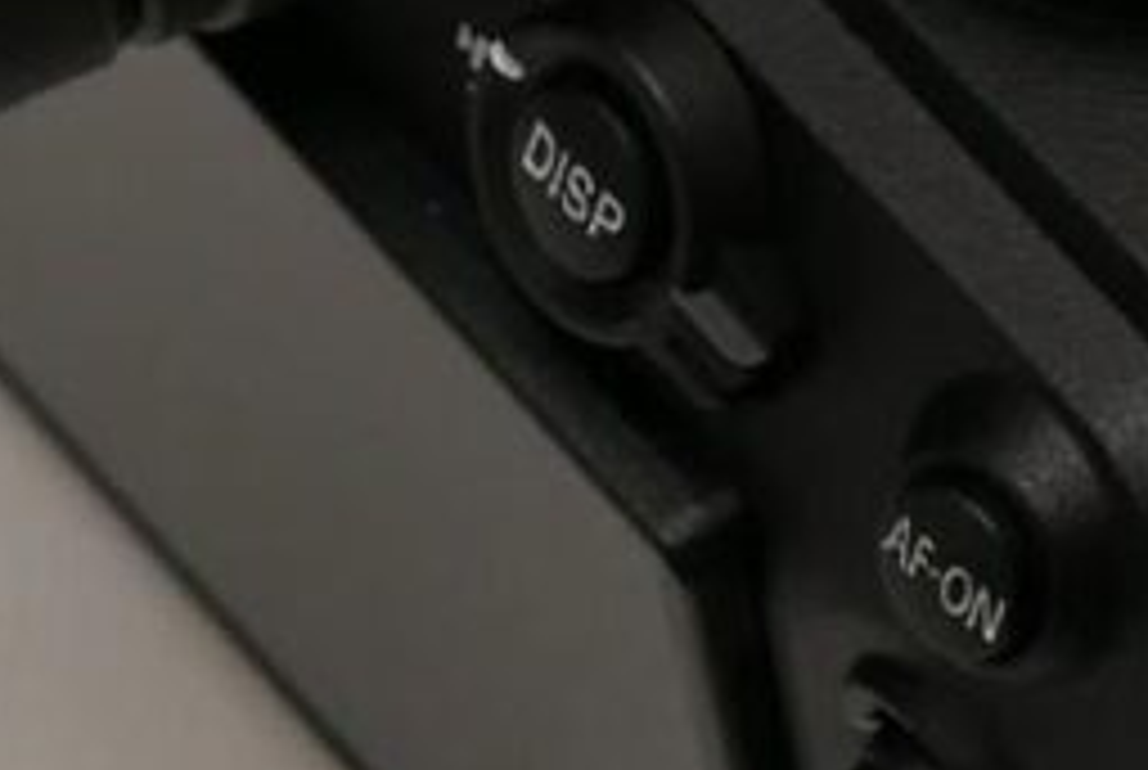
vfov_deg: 2.8
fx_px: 15493
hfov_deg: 4.2
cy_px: 45
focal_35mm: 485
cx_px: 1558
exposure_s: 1/60
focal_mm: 34
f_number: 5.6
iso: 800
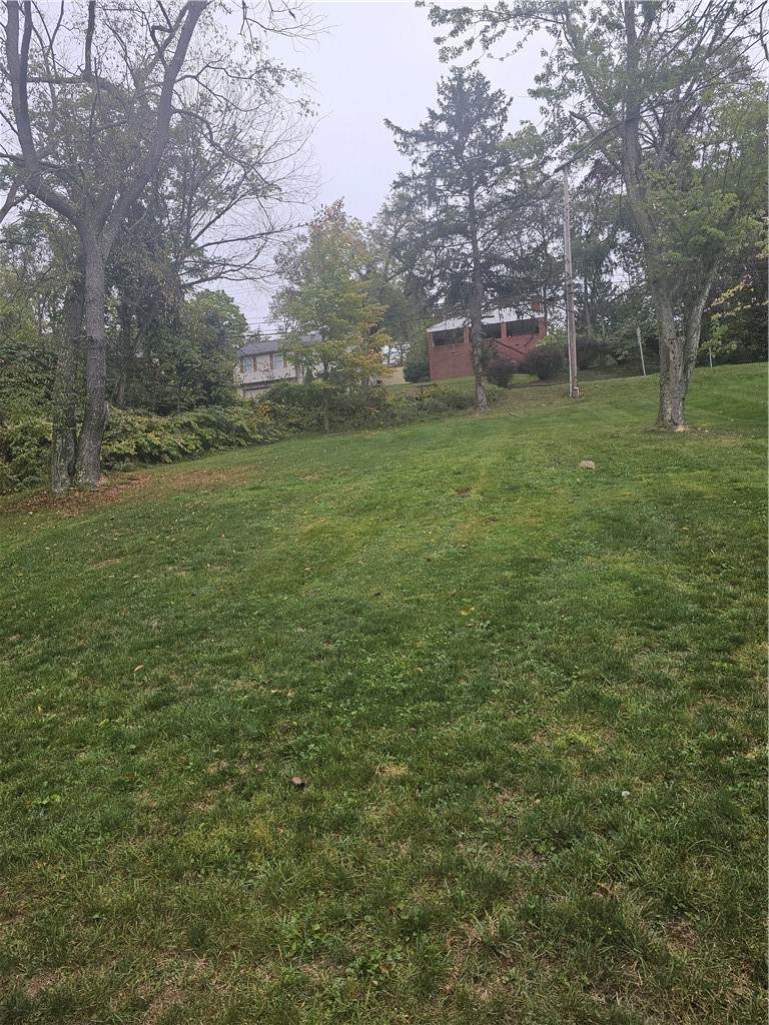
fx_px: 681
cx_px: 384
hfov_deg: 58.9
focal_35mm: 23
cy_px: 512
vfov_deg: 73.9
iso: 50
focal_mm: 6.3
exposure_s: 1/180
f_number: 1.7
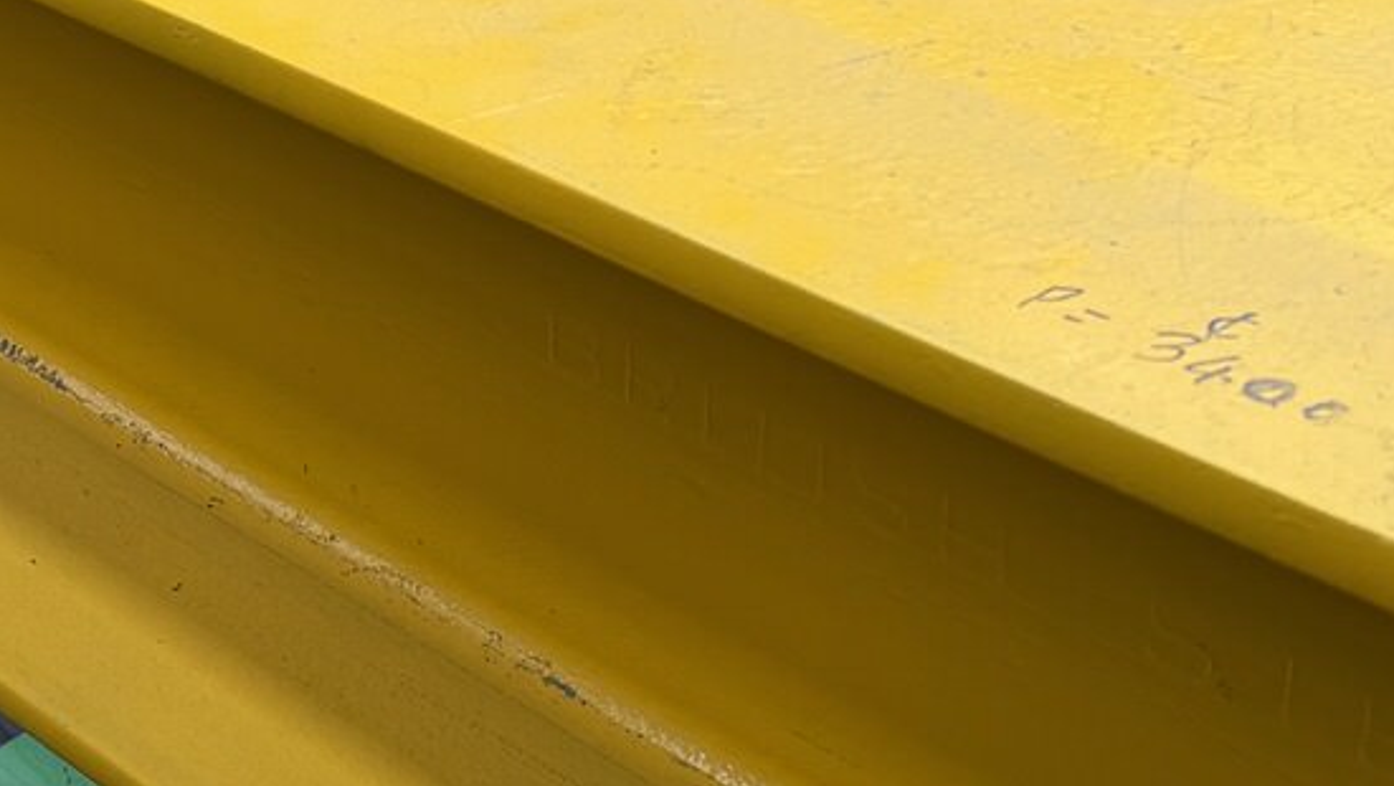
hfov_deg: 26.7
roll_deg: +2.1
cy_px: -408
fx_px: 2811
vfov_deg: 14.8
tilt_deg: -16.2
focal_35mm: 76
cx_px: 76
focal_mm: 6.86
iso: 100
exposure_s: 1/121
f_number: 1.78
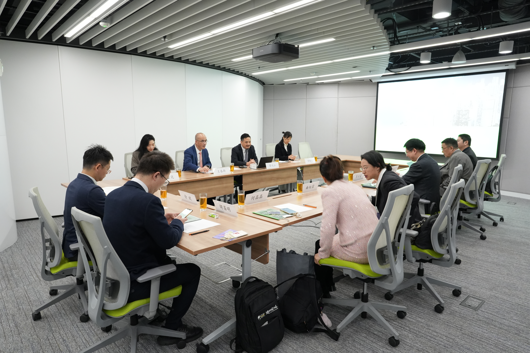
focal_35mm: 23
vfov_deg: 55.1
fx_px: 339
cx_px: 265
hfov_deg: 76.1
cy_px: 176
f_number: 5.6
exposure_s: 1/60
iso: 4000
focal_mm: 23
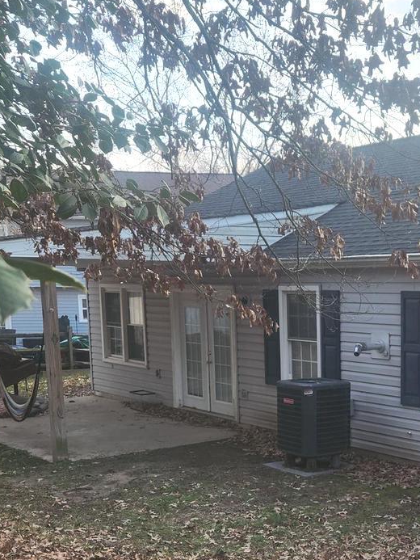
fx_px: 825
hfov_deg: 27.4
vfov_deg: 36.7
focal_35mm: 51
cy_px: 410
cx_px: 392
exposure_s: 1/180
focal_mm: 5.4
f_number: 1.8
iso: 50
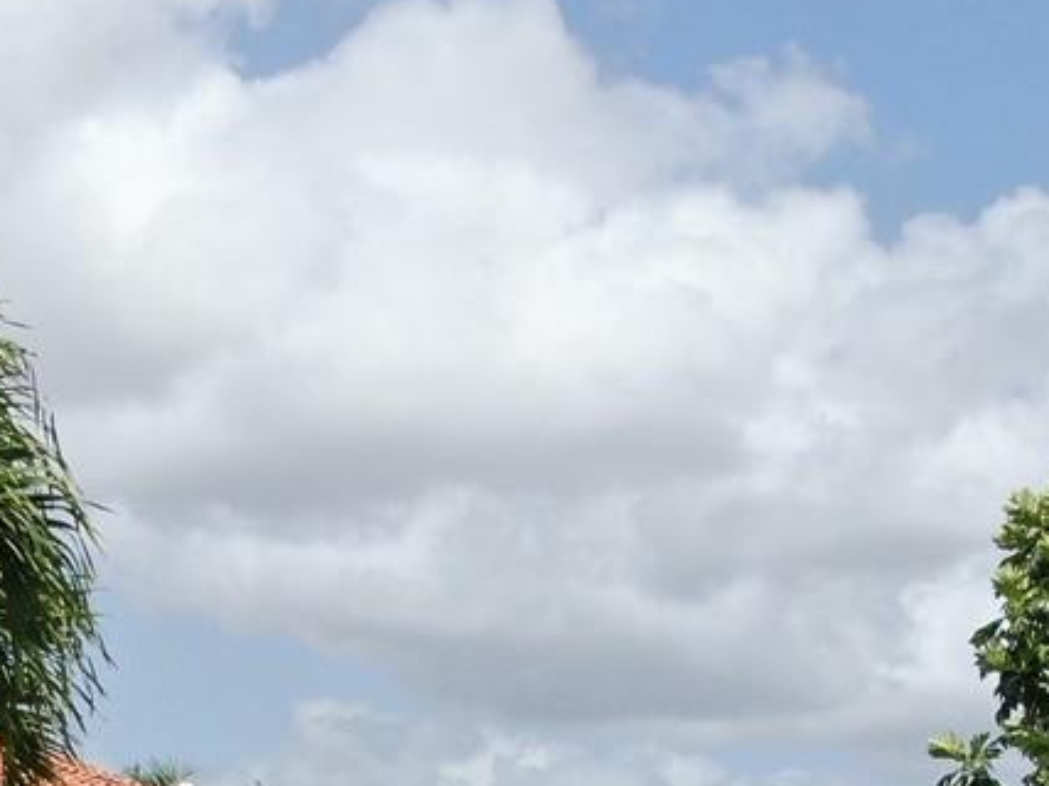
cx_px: 516
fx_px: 2727
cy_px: 1282
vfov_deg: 14.9
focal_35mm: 90
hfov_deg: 21.8
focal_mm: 4.39
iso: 100
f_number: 2.8
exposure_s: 1/1600
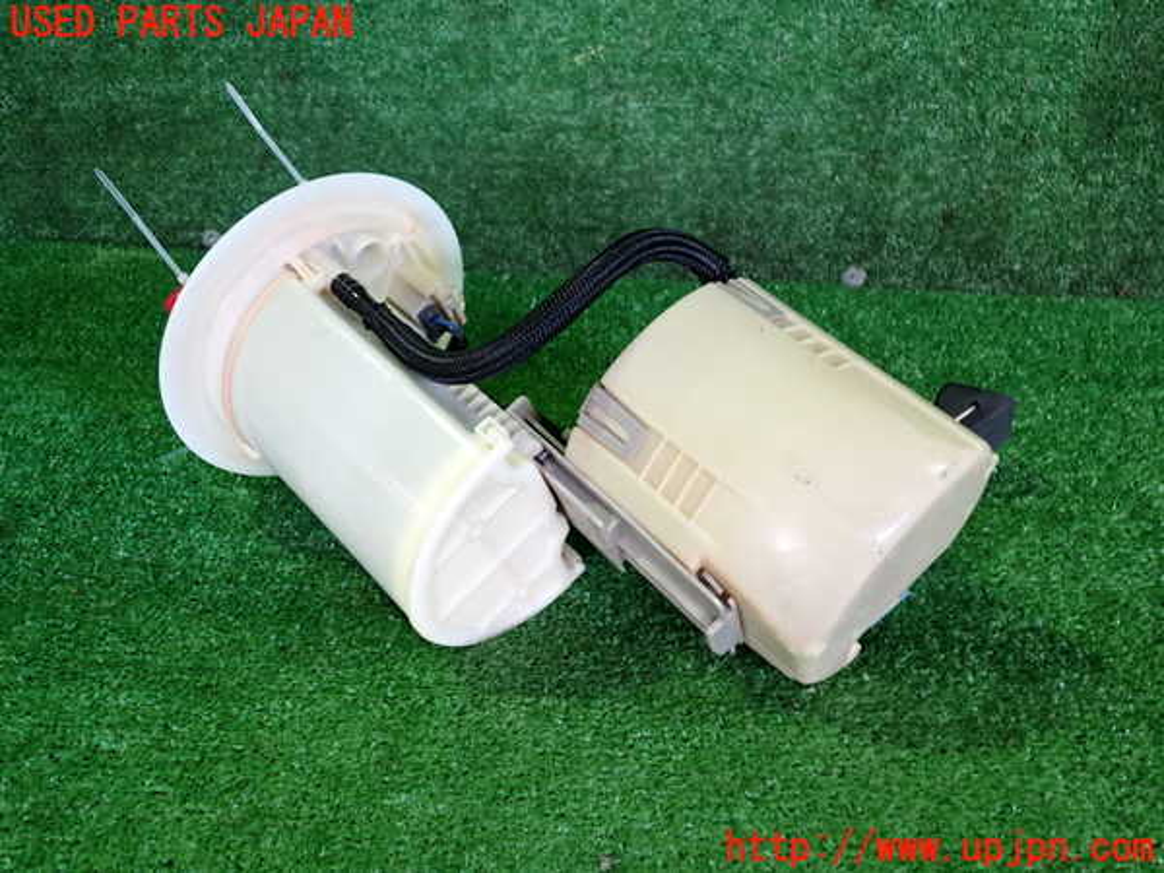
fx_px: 1009
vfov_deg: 46.8
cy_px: 436
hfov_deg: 60.0
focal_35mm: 30
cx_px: 582
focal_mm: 5.4
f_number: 2.3
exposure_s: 1/30
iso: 250
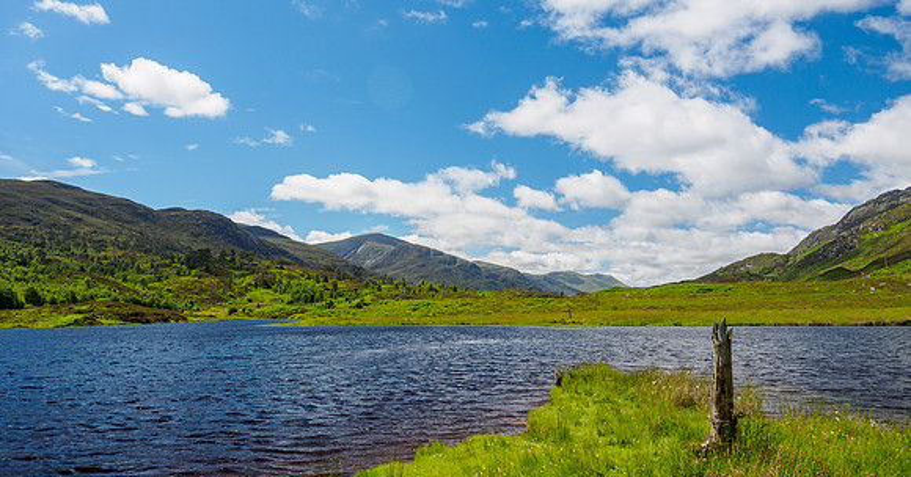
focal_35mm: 27
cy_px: 205
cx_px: 456
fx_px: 632
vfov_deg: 41.3
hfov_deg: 71.6
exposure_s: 1/160
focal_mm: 12
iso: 200
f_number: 7.1
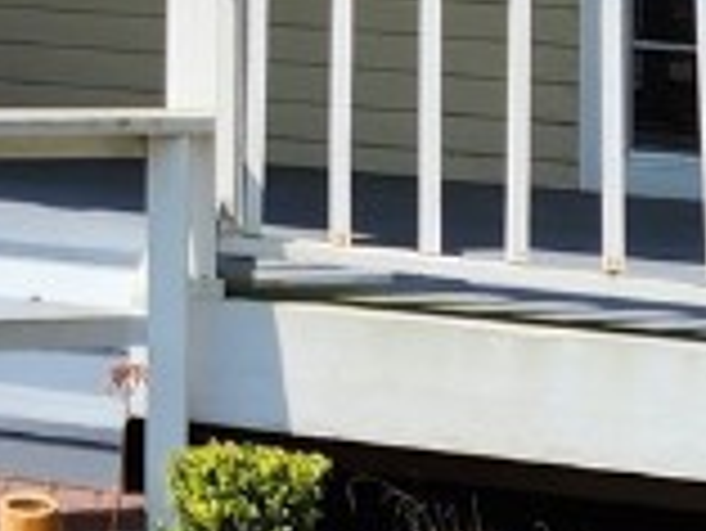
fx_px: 3062
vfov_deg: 9.4
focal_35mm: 150
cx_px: -913
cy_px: -446
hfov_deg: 11.3
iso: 12
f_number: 1.8
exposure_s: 1/1078
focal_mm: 6.4
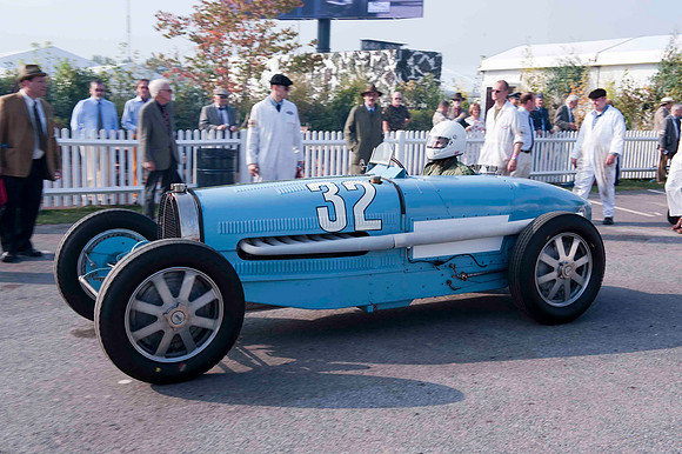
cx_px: 341
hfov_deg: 44.5
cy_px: 227
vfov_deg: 30.5
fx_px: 833
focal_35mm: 44
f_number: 9
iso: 500
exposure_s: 1/400
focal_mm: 44
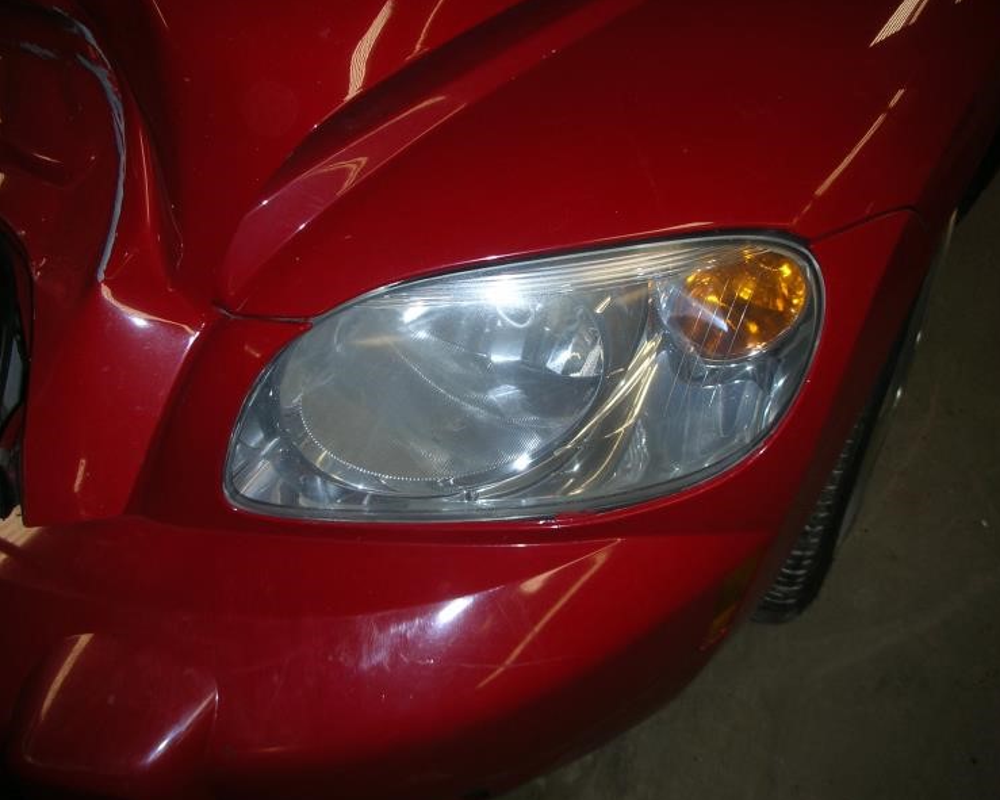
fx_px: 1095
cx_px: 475
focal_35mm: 37
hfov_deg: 49.1
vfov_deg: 40.1
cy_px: 401
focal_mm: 5.8
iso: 50
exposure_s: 1/60.1
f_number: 3
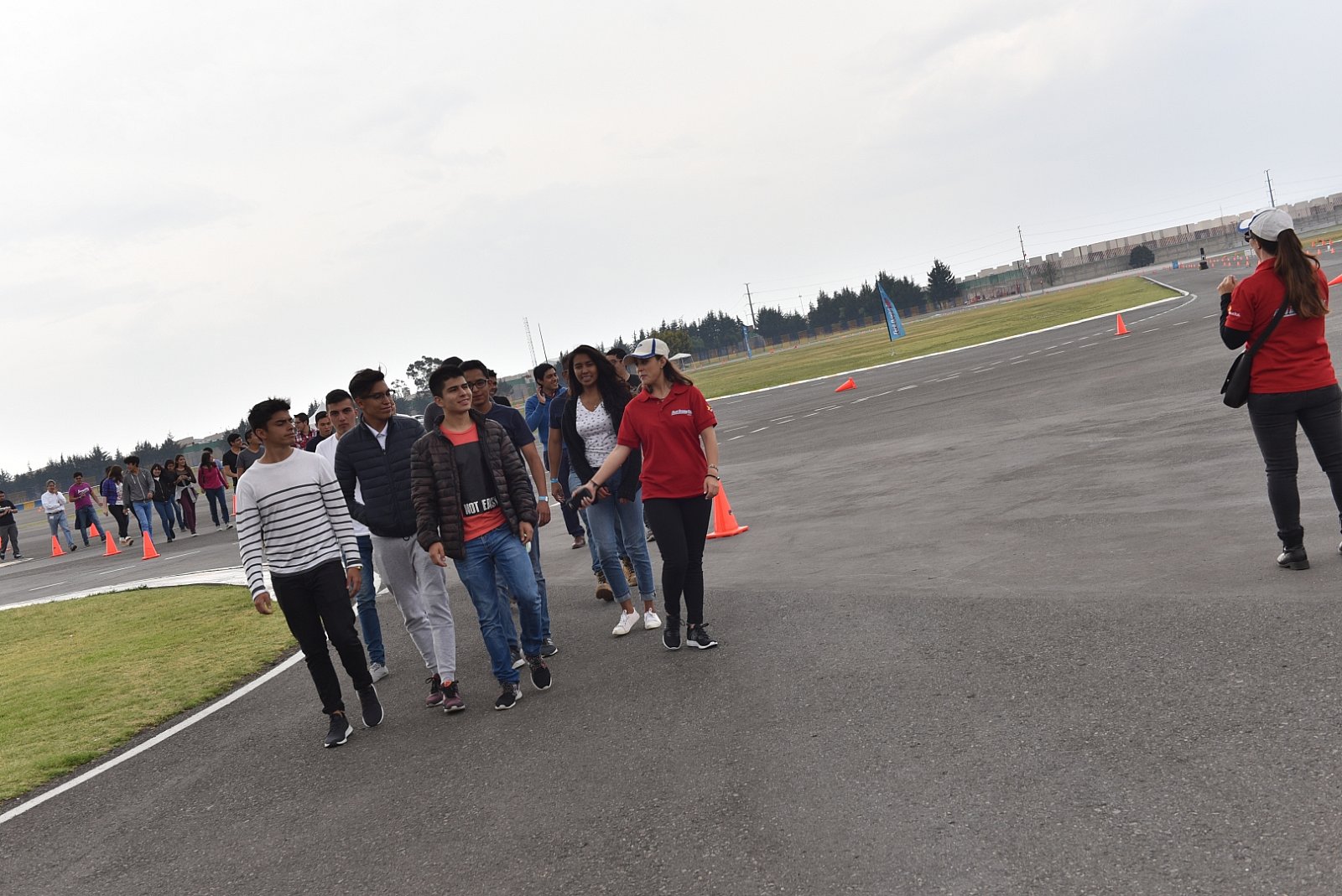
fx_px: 1641
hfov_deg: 44.5
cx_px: 671
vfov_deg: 30.6
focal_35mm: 44
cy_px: 448
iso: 125
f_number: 7.1
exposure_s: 1/200
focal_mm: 44
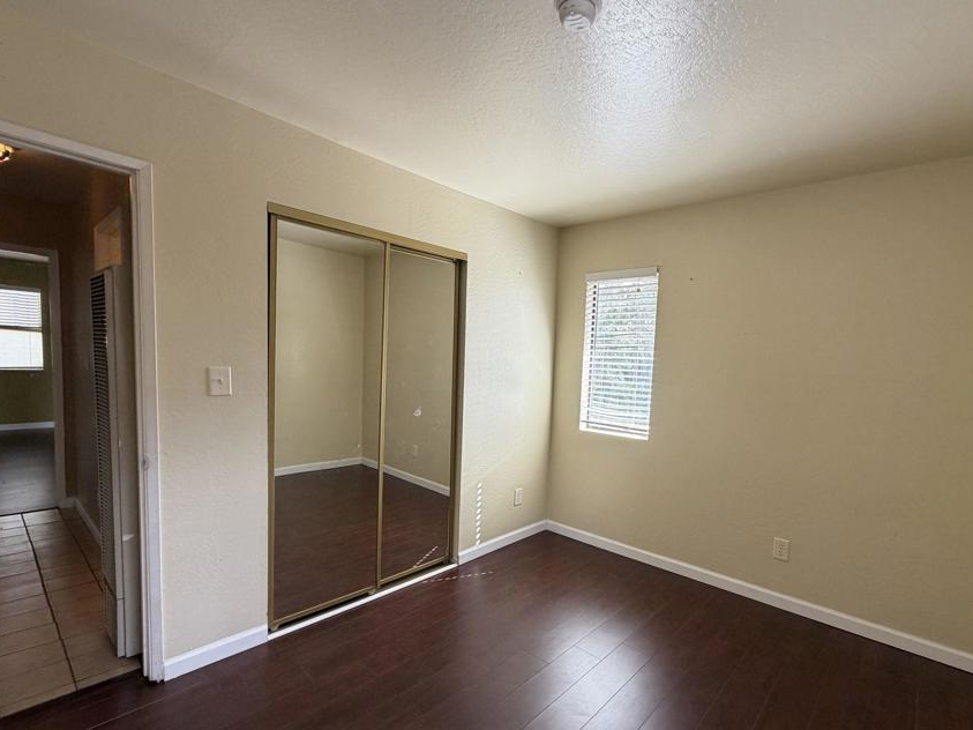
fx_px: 478
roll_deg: -1.9
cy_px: 397
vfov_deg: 74.6
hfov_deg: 90.7
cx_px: 542
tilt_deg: -3.9
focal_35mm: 17
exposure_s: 1/121
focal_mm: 2.22
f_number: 2.2
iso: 160
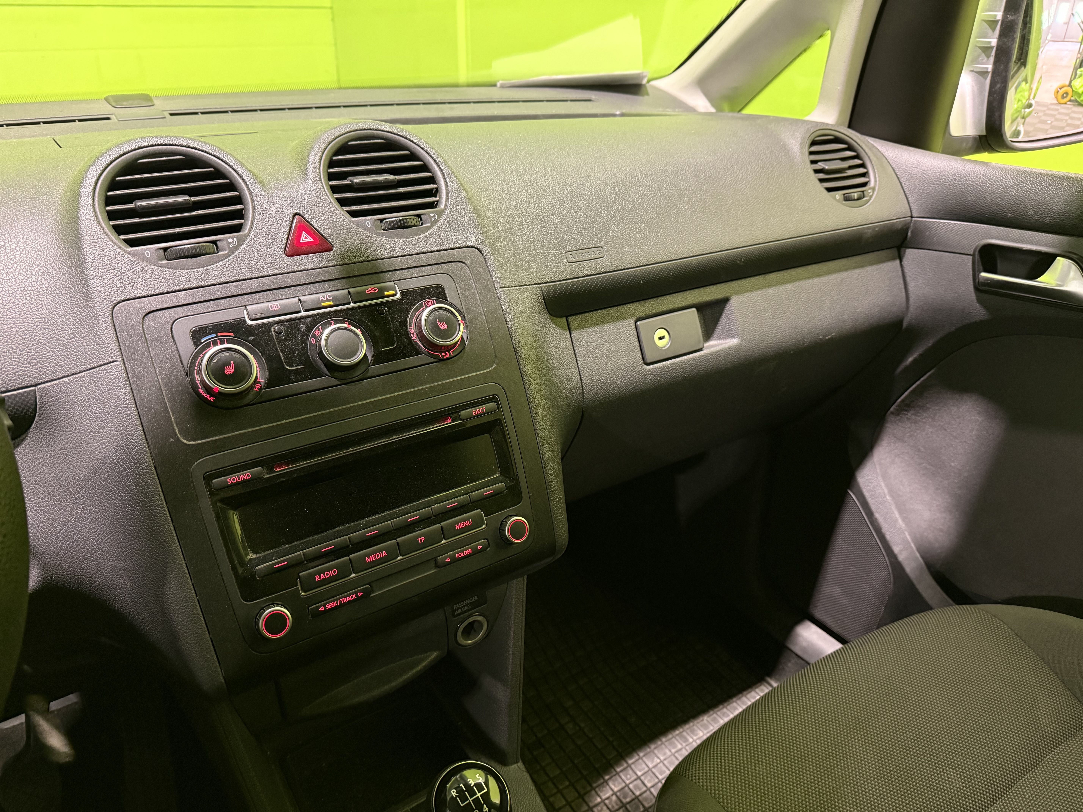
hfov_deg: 71.6
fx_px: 751
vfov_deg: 56.8
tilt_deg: -26.3
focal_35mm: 24
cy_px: 406
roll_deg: -1.0
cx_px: 542
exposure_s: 1/31
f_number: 1.78
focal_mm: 6.76
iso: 640
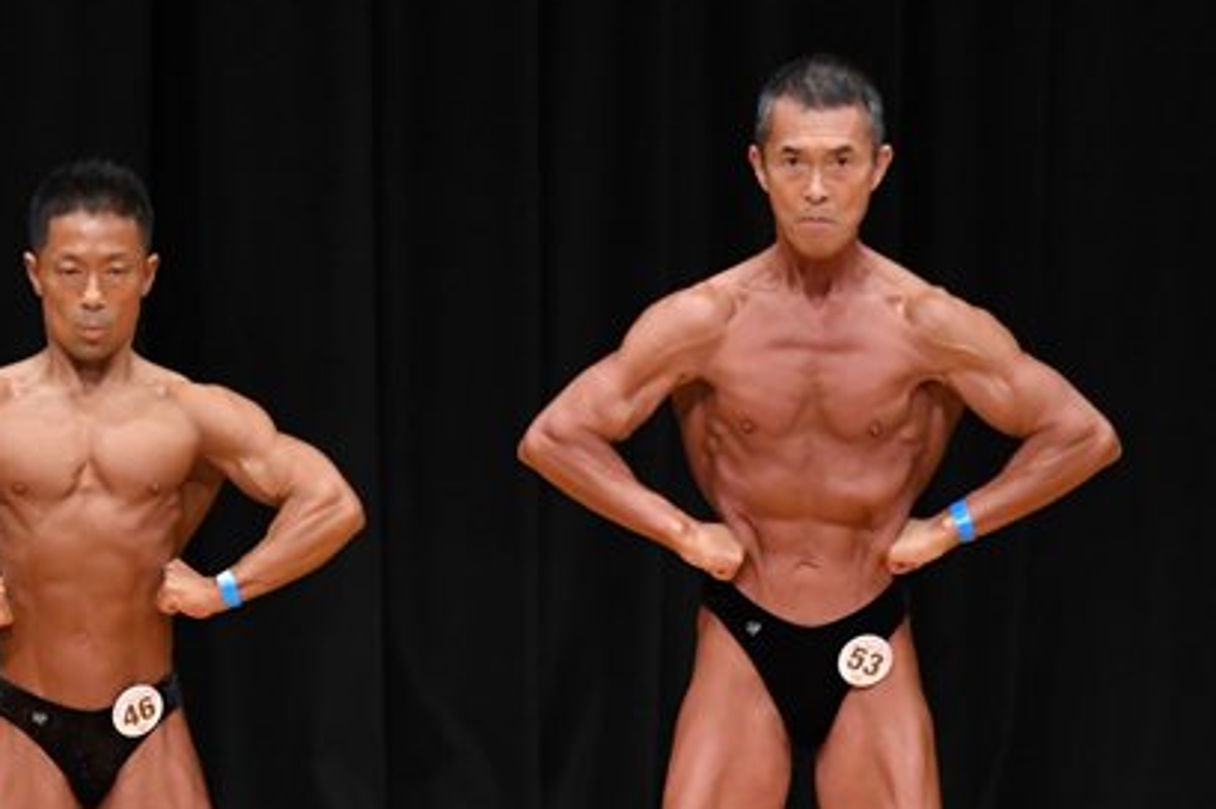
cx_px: 216
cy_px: 654
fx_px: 17280
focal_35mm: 512
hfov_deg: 4.0
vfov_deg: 2.7
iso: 3200
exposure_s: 1/400
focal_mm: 180
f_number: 5.6
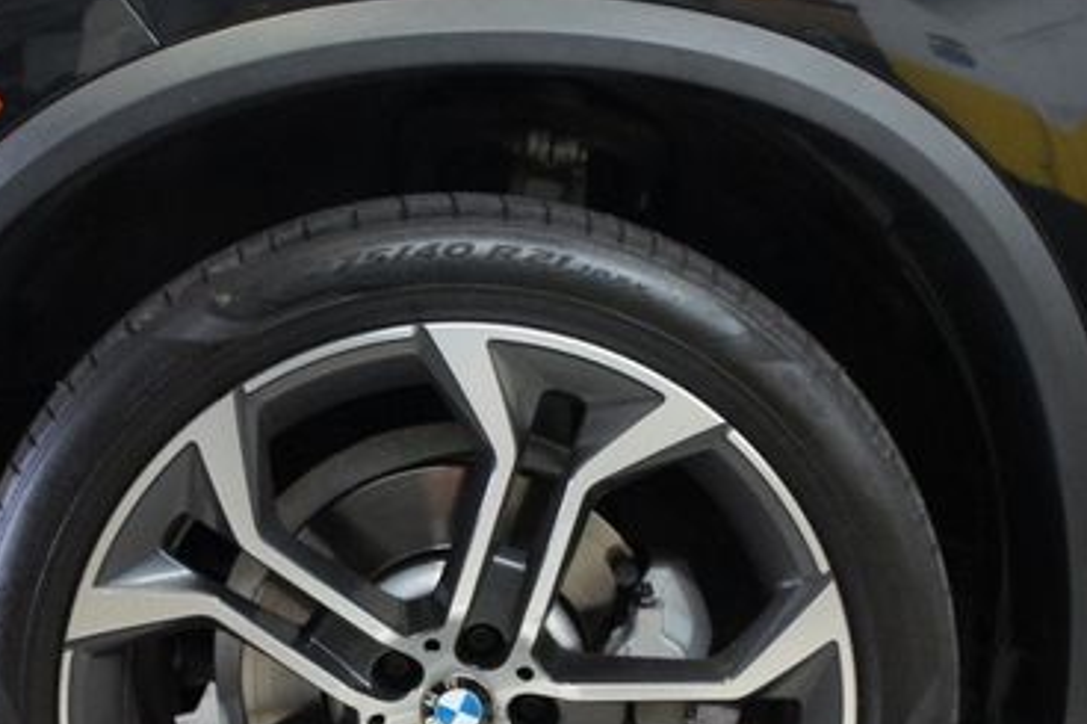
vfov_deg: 28.0
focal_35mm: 47
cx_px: 499
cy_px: 582
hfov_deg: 41.9
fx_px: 1418
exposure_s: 1/60
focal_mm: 18
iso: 1600
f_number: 3.5
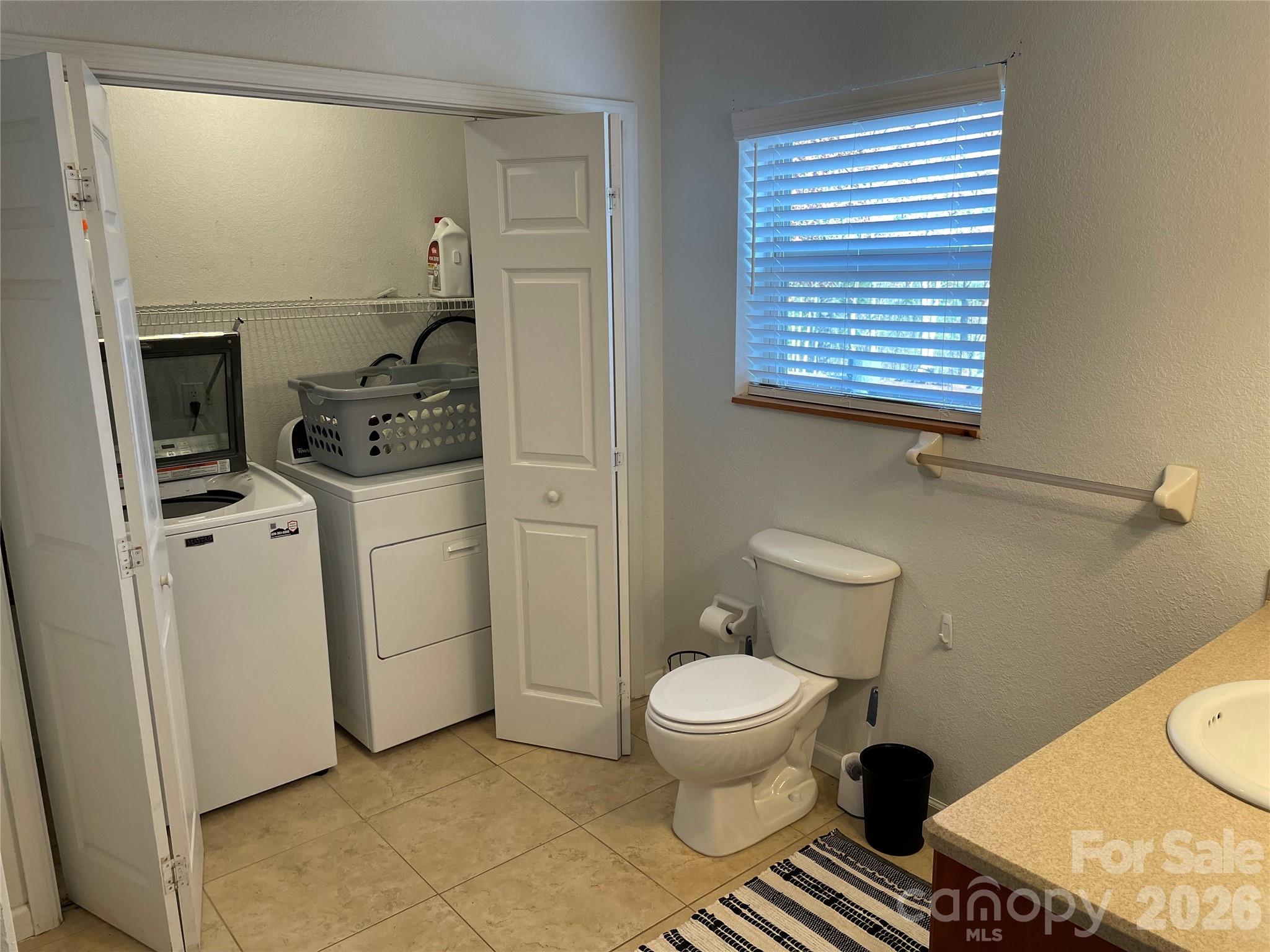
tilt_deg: -12.3
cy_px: 476
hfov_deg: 67.3
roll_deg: +1.3
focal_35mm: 26
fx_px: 954
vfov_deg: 53.1
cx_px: 635
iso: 100
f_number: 1.6
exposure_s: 1/120
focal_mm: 4.2
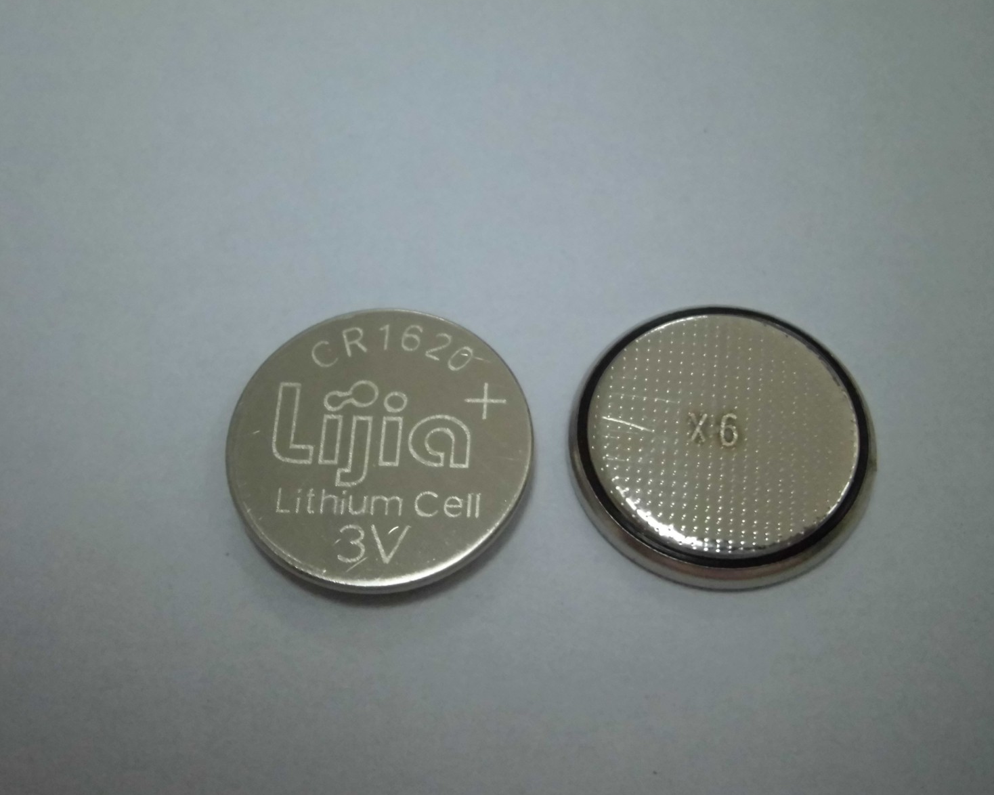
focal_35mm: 50
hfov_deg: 37.3
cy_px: 396
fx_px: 1471
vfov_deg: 30.2
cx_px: 509
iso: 800
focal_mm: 8.3
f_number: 3.4
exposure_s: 1/60
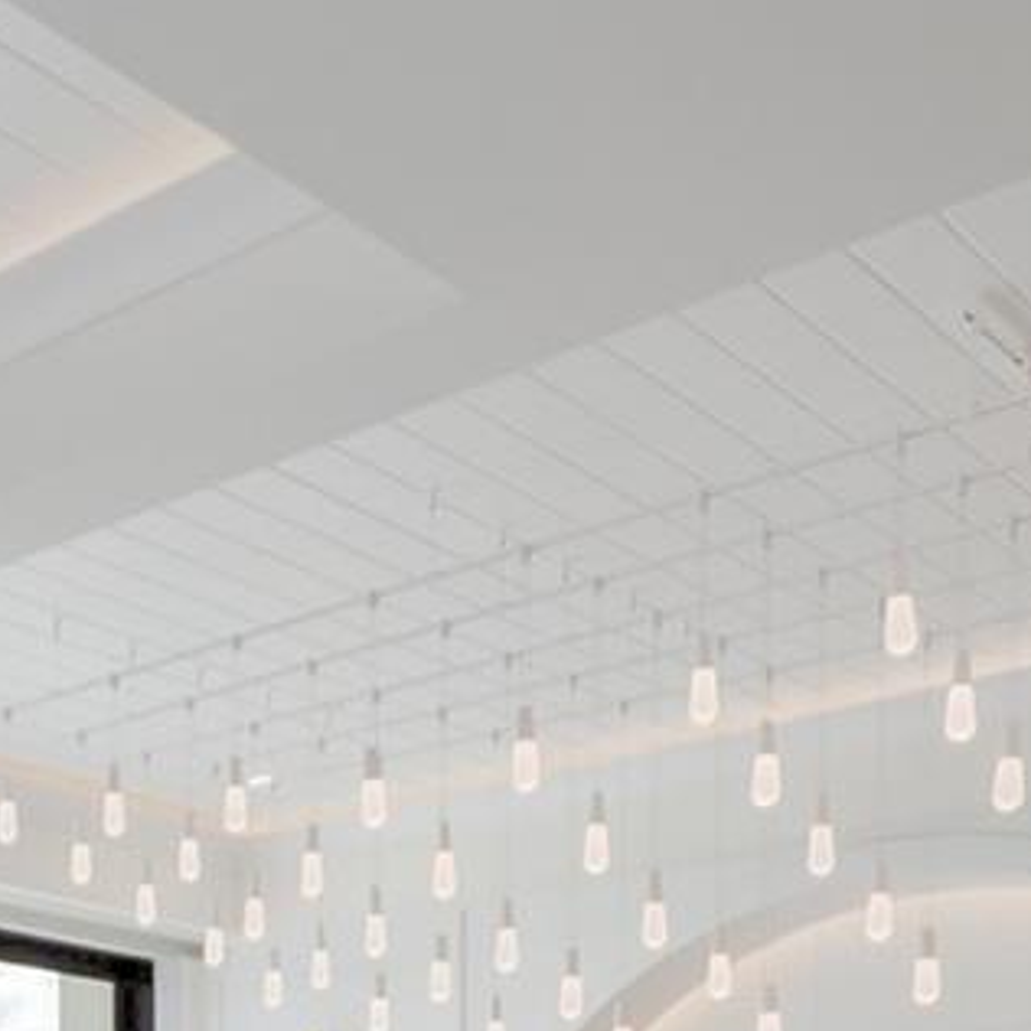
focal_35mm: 56
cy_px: 1295
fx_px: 1887
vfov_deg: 26.5
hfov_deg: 25.9
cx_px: -330
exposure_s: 1/20
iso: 400
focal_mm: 13
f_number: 11
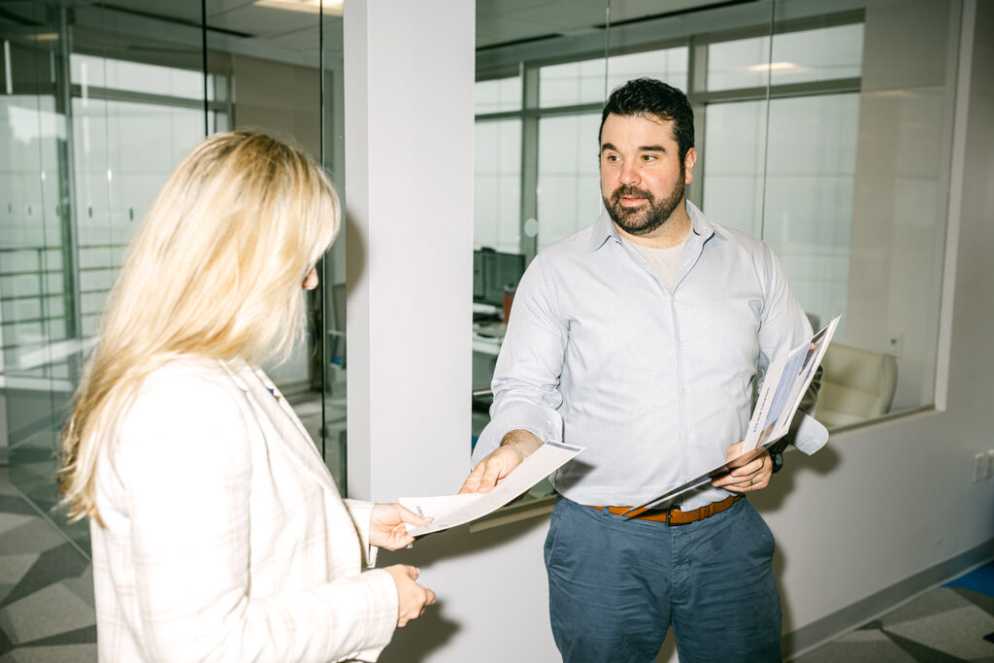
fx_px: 966
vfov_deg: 37.9
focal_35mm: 35
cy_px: 332
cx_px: 497
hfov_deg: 54.4
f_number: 3.2
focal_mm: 35
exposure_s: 1/80
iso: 125
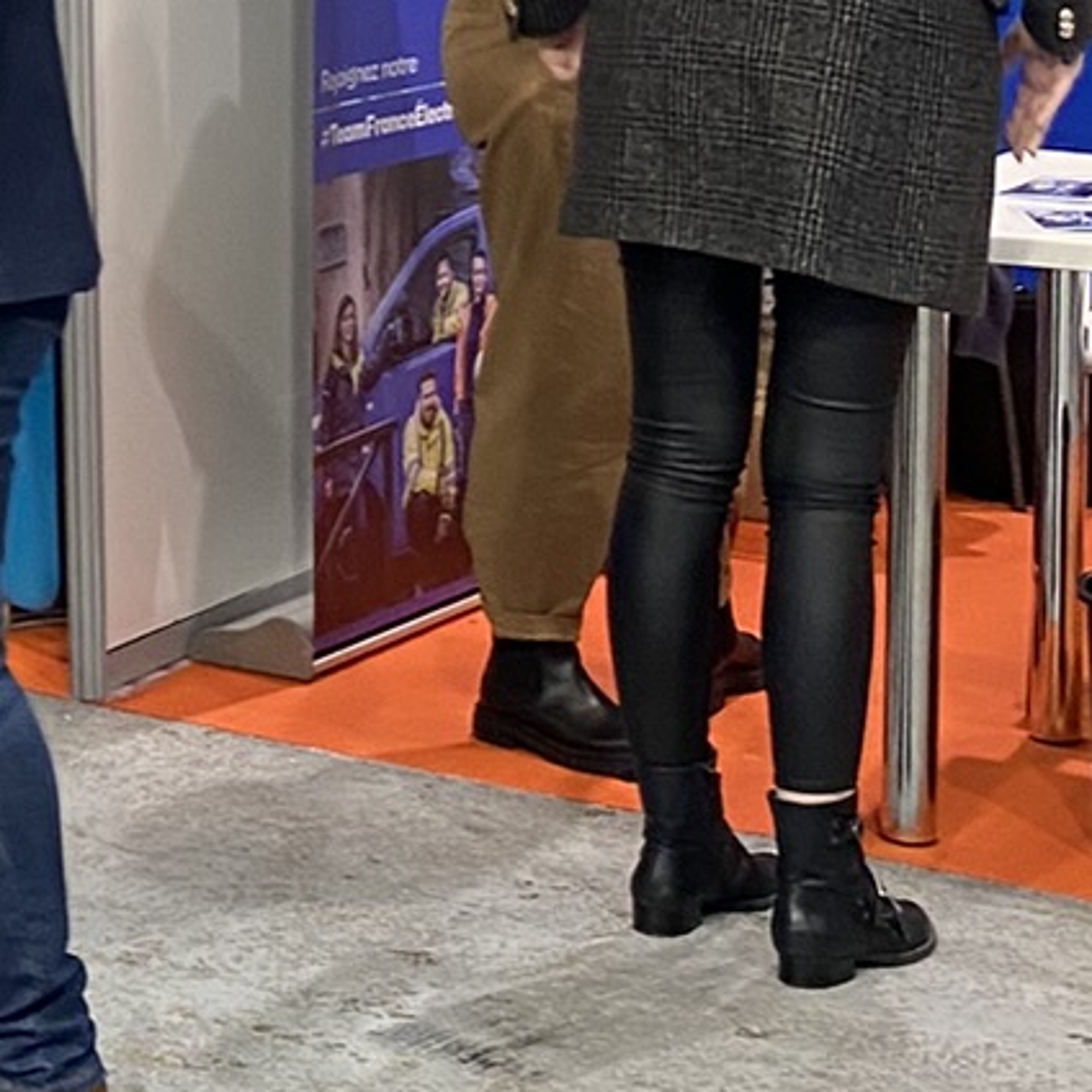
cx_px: -719
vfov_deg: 15.3
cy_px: -59
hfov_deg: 14.3
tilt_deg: -4.9
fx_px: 3962
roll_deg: +1.8
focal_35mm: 111
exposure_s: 1/50
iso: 125
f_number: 1.8
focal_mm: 4.25
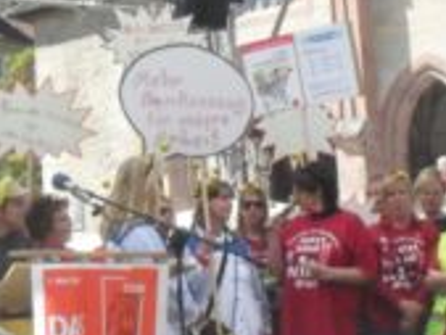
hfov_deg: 23.5
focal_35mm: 83
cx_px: 230
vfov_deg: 17.4
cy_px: 338
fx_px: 1070
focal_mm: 6.3
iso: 800
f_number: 8.4
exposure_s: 1/750
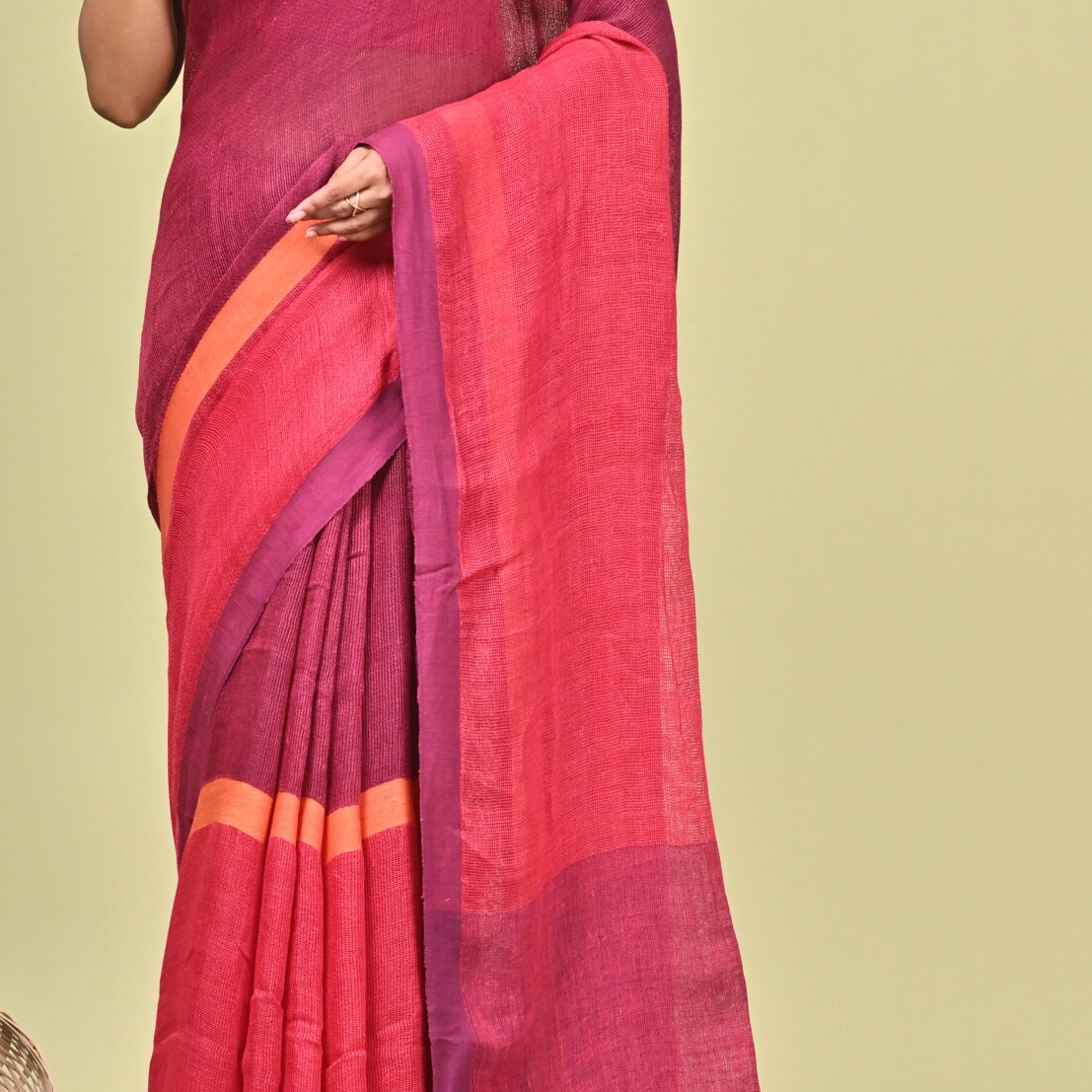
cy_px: 337
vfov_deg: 10.5
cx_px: 363
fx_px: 5960
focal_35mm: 167
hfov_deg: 10.5
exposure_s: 1/160
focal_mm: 85
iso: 400
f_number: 7.1
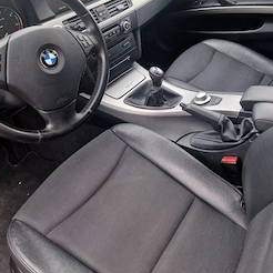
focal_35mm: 33
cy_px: 71
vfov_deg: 48.0
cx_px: 140
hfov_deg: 49.7
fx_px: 294
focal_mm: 6.4
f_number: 1.8
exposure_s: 1/182
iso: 200
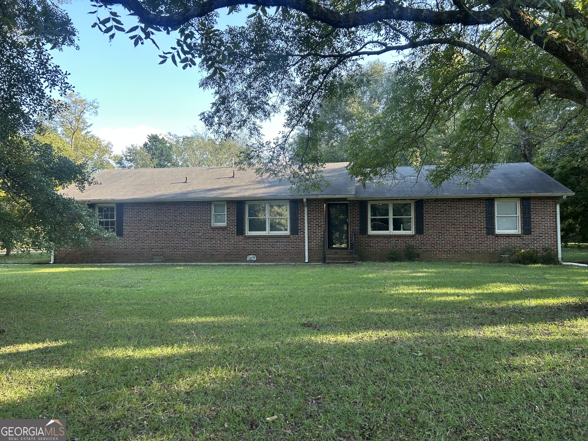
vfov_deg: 53.1
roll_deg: +0.3
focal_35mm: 26
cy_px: 220
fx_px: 442
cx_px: 294
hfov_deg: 67.3
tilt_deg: +2.9
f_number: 1.5
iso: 40
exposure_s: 1/212
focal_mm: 5.7
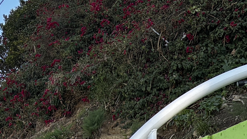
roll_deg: -0.8
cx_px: 239
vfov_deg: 7.5
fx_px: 930
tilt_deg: -1.8
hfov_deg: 14.9
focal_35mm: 142
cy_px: 426
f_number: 1.6
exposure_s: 1/406
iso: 50
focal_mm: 5.96
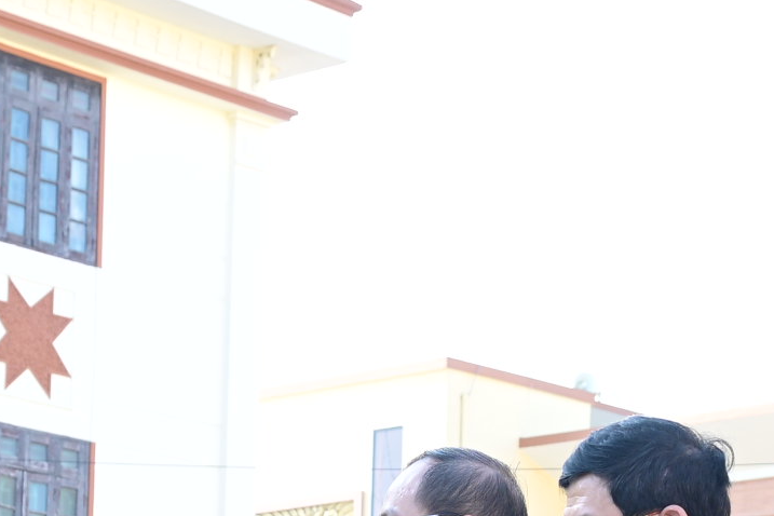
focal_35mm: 135
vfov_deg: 9.6
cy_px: 983
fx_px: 2902
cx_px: 452
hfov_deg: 15.2
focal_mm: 32
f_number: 4.5
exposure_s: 1/160
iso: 200
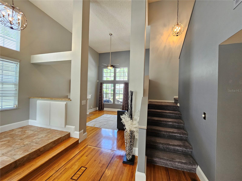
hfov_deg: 106.2
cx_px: 121
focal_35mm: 13
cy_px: 90
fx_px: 91
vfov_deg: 89.9
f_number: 2.2
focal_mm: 2.2
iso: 200
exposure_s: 1/60
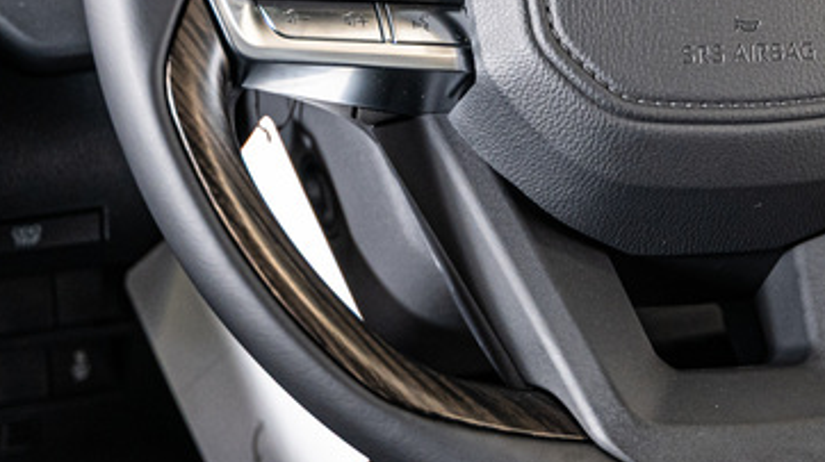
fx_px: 3432
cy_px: -20
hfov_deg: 13.6
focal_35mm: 157
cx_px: 749
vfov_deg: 7.7
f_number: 2.8
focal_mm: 53
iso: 1250
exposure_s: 1/125
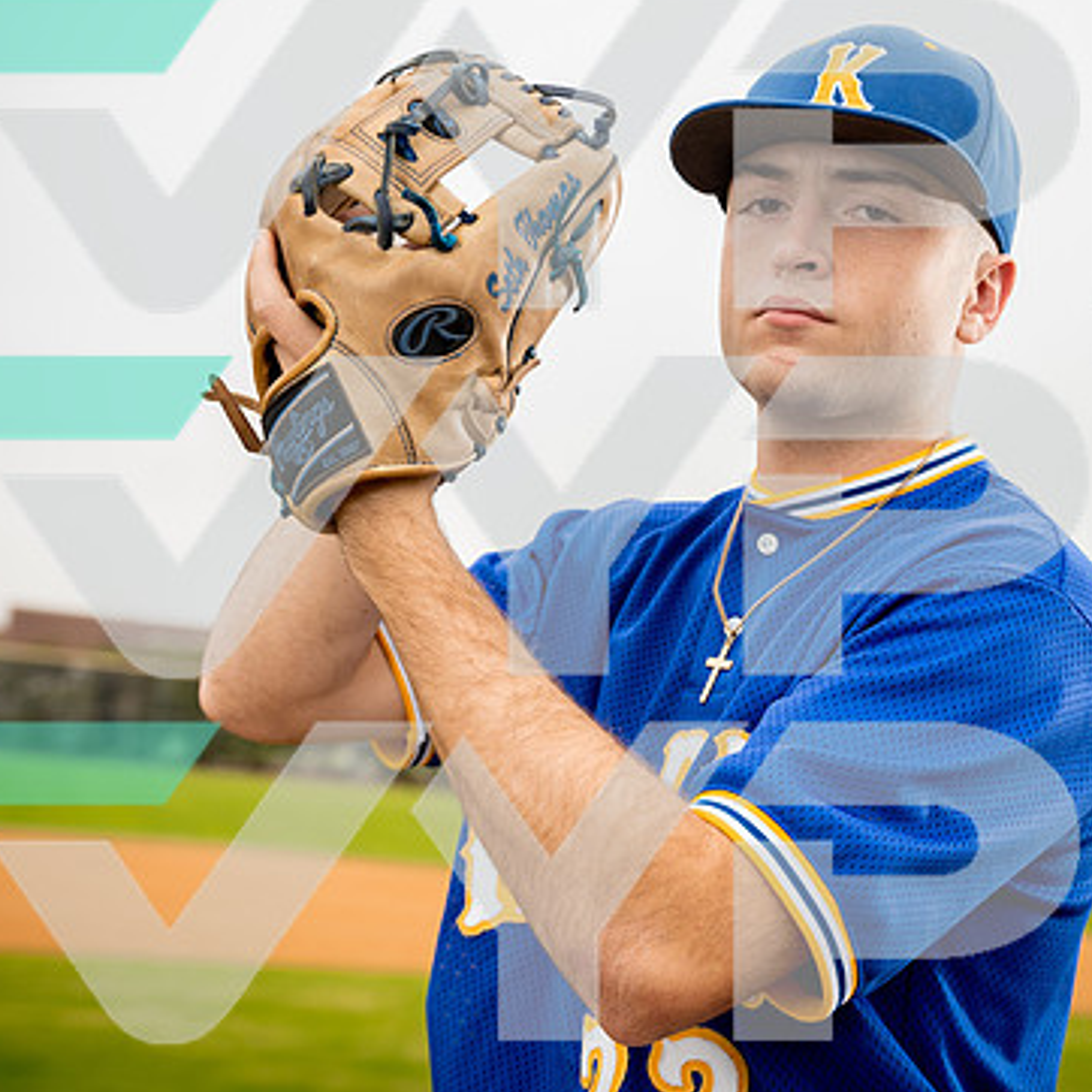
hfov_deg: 28.5
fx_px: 2141
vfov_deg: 28.6
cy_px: 517
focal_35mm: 60
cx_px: 685
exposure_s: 1/250
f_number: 4
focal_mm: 44
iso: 200
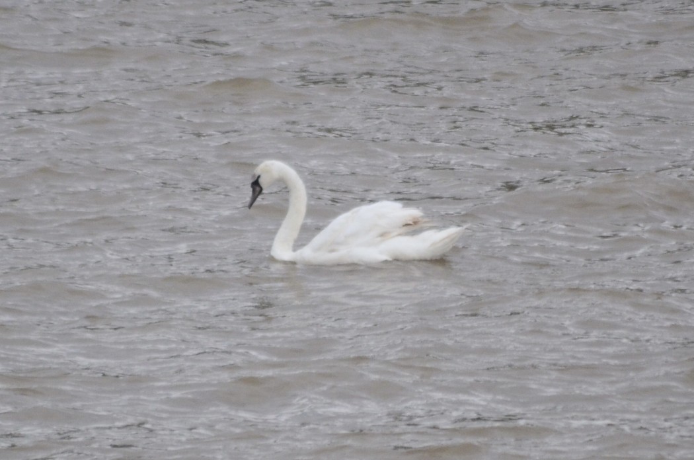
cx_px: 347
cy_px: 230
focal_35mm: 450
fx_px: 8659
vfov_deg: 3.0
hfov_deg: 4.6
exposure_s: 1/800
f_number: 5.6
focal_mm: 300
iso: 1000
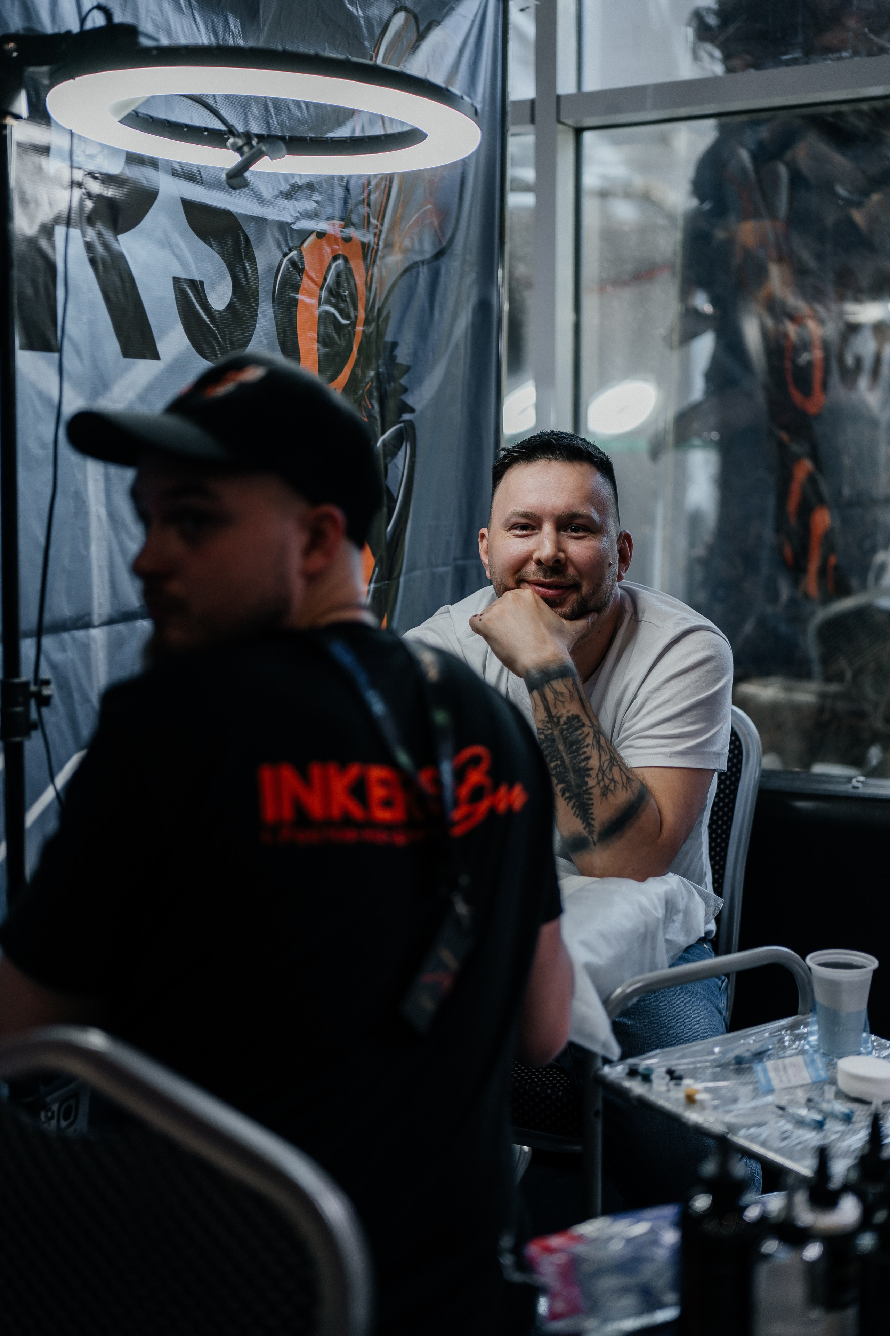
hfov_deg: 29.9
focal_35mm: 45
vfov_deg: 43.6
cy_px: 668
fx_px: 1669
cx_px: 445
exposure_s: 1/200
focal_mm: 45
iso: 250
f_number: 1.8
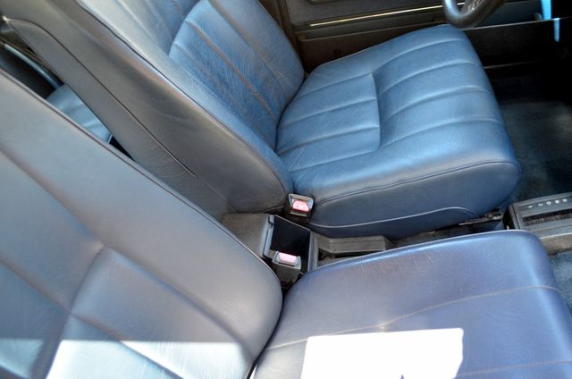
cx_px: 286
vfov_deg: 39.8
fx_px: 523
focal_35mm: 33
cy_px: 190
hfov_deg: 57.3
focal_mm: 22
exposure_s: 1/60
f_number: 4
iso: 720
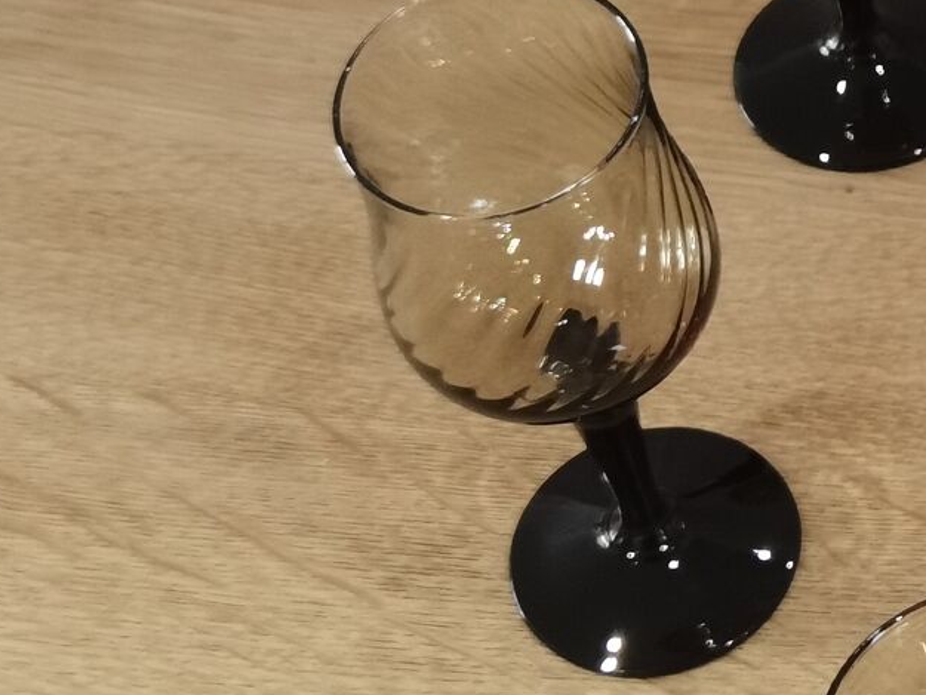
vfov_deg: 11.6
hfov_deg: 14.2
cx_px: 1459
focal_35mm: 128
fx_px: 3425
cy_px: 317
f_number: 1.9
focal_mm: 6.71
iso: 125
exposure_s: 1/100
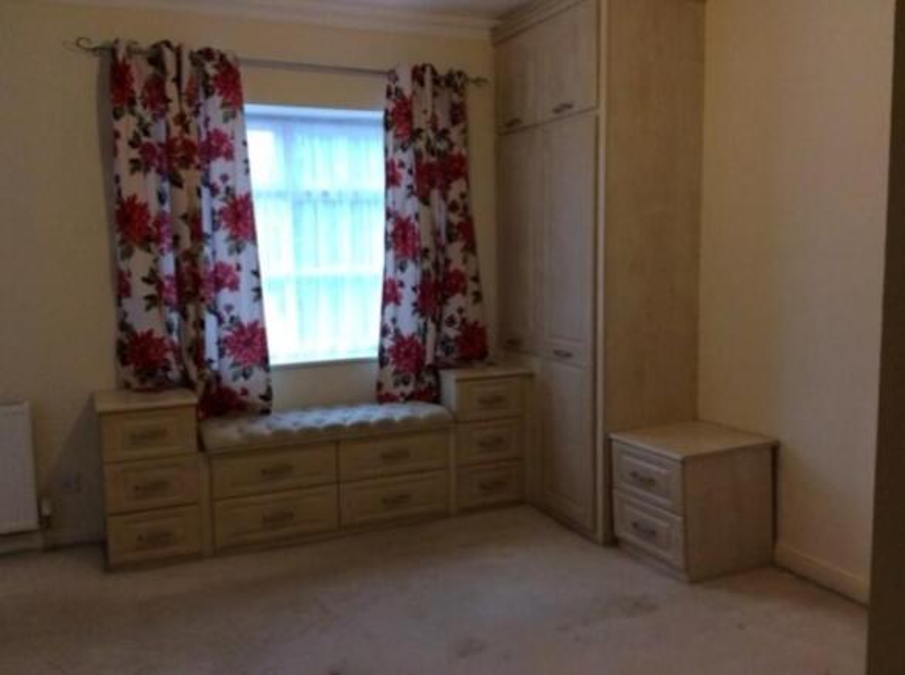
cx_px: 452
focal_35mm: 32
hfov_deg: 56.9
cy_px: 338
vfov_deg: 44.0
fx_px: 835
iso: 125
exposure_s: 1/25
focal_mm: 3.3
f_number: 2.4
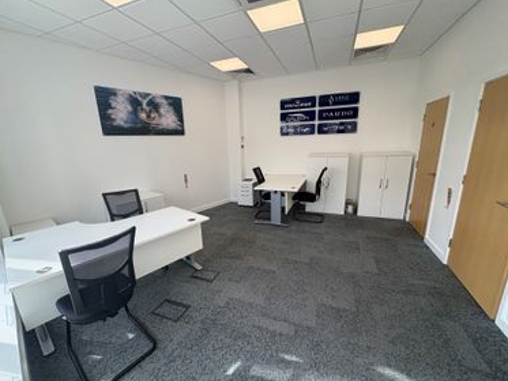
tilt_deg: -13.0
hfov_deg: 98.1
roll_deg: +2.8
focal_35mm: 15
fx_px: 220
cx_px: 248
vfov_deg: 81.8
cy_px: 196
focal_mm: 2.22
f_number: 2.2
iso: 40
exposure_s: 1/178
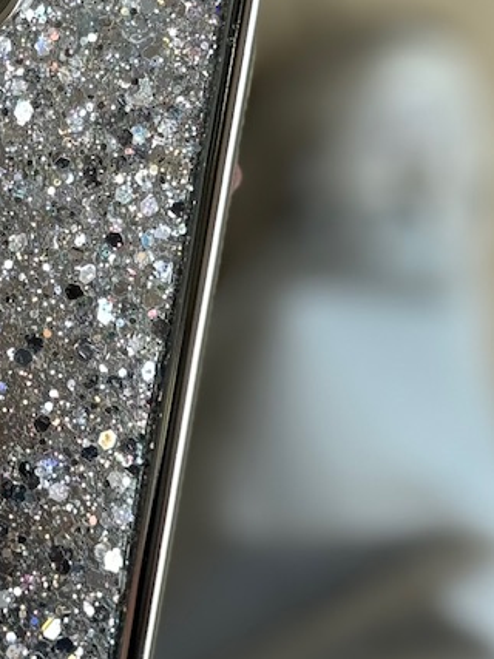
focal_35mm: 144
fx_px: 2741
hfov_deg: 10.2
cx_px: -15
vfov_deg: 13.6
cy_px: 105
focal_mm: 6.76
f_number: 1.78
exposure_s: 1/783
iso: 64
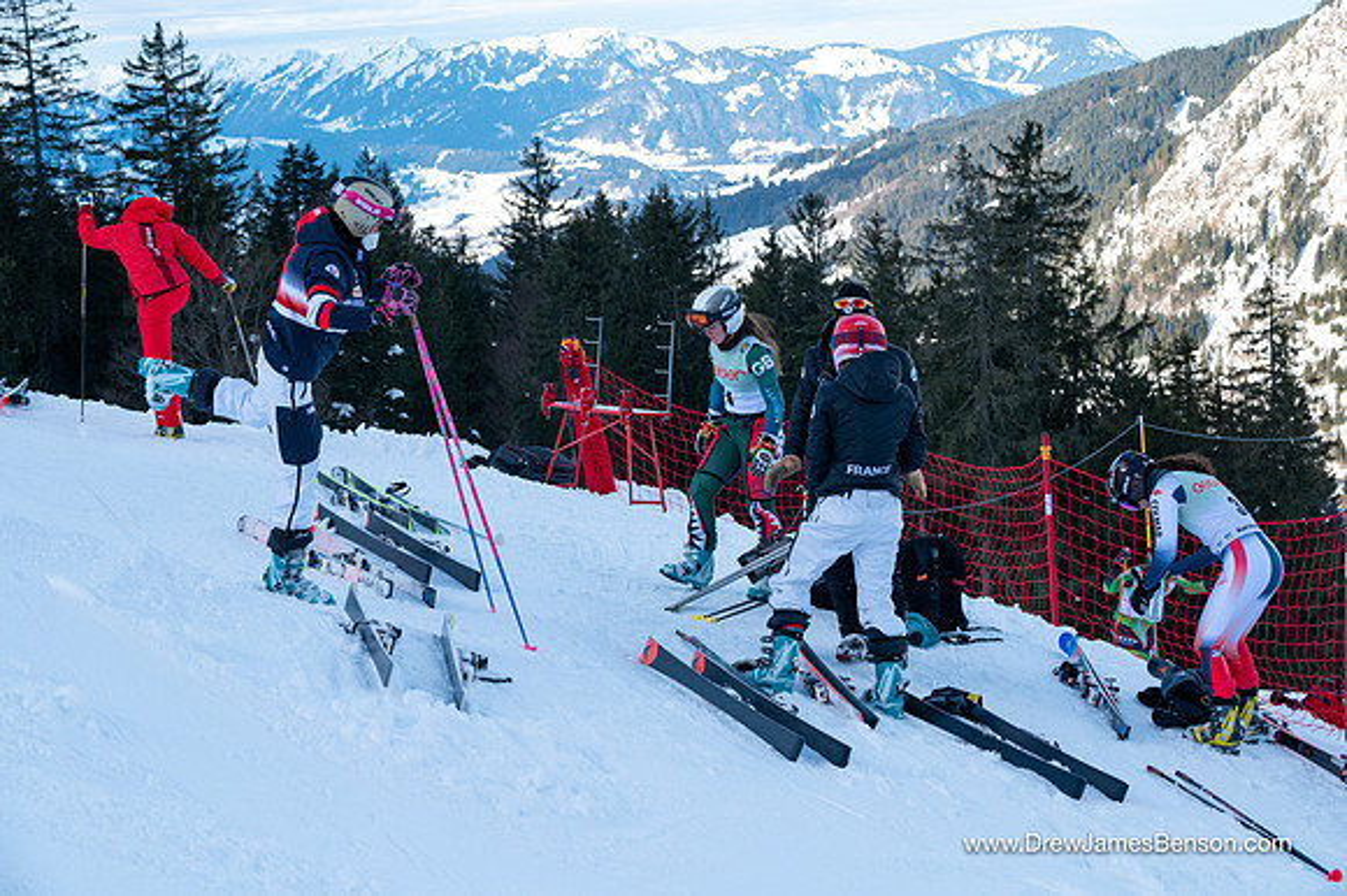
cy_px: 448
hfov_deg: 28.9
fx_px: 2618
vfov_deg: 19.4
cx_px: 674
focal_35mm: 70
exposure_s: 1/800
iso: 320
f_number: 7.1
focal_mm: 70
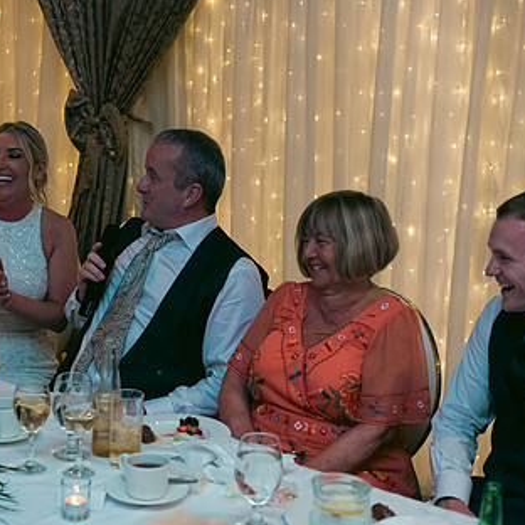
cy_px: 231
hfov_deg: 24.2
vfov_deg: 24.3
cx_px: 177
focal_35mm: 71
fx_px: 1218
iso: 800
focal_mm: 45
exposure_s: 1/160
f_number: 3.5
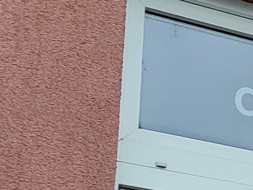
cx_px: 583
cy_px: 324
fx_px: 1148
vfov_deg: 9.1
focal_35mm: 157
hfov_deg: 10.9
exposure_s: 1/100
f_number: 1.89
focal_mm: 5.89
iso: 263
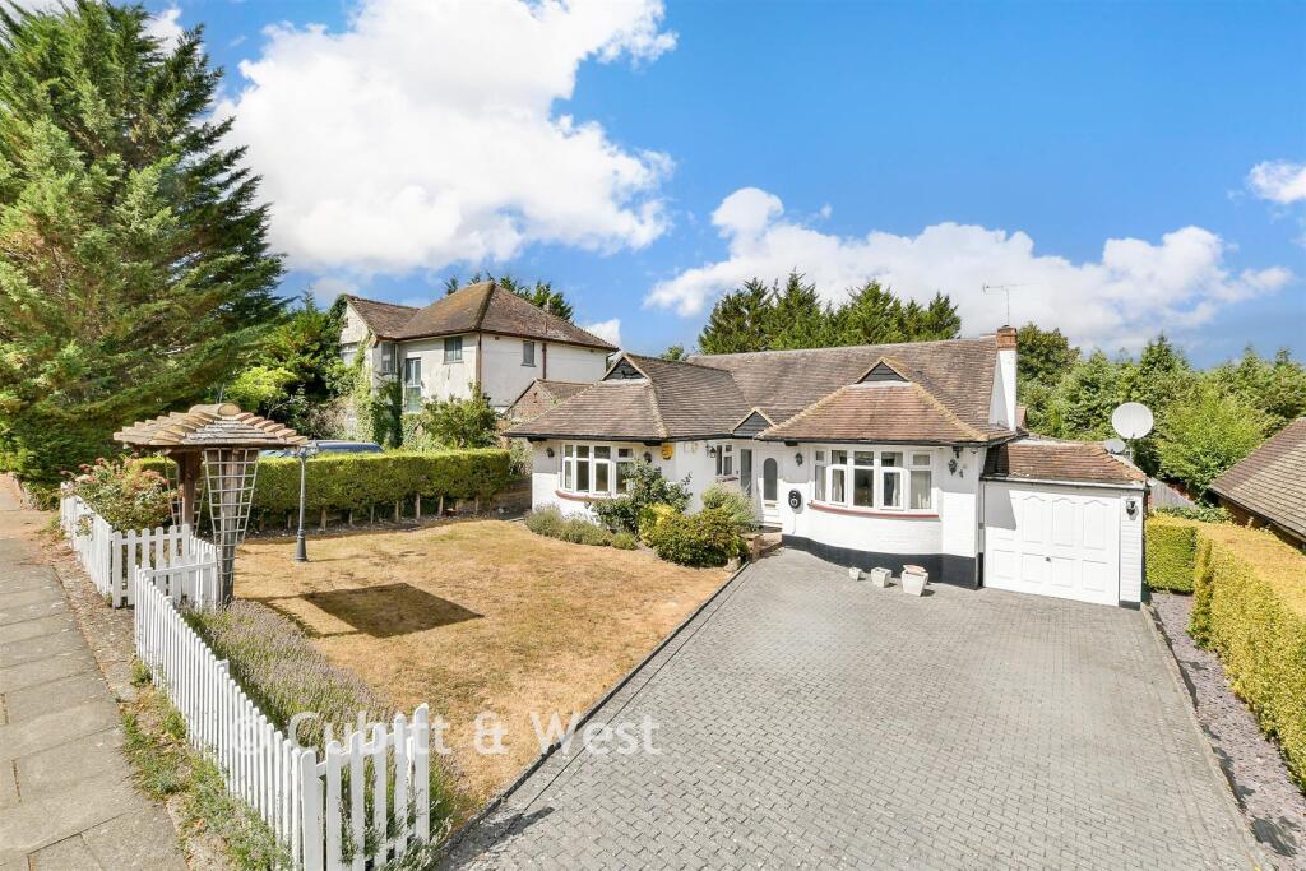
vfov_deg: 77.3
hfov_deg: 100.4
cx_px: 653
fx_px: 544
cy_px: 436
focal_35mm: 15
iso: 160
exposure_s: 1/80
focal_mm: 10
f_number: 13
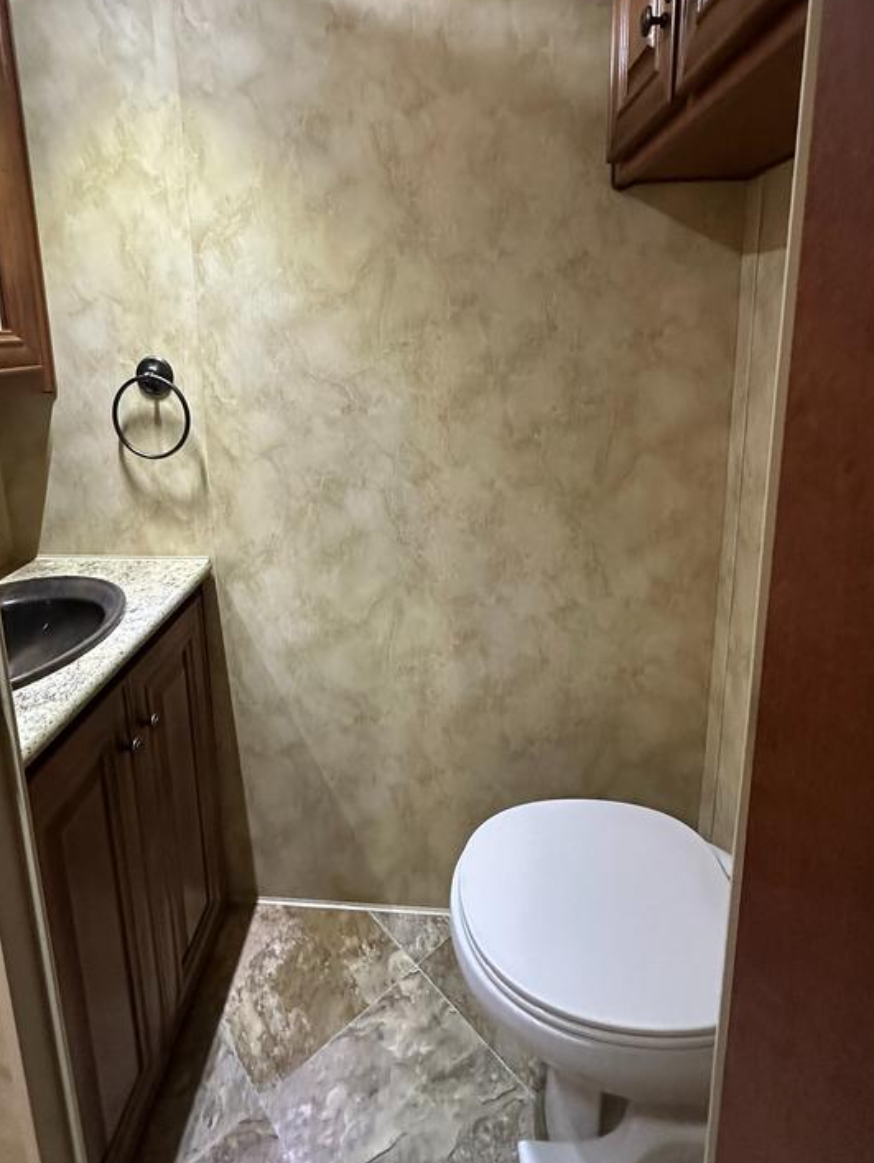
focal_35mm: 19
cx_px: 384
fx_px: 639
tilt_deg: -11.0
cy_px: 451
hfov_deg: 68.5
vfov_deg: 83.3
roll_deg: +0.8
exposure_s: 1/60
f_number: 2.2
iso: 800
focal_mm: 2.22
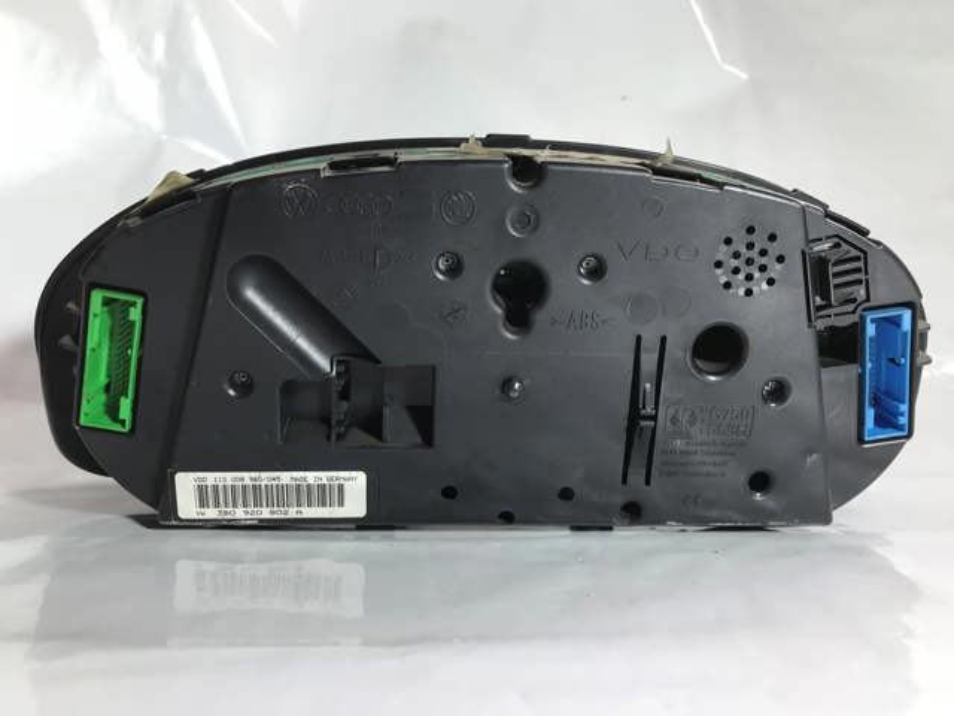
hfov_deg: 63.4
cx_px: 477
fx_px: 772
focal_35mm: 28
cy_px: 358
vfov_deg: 49.7
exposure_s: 1/105
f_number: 1.8
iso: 20
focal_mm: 3.99
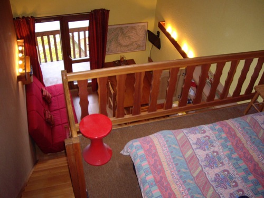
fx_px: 290
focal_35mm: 38
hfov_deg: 49.0
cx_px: 132
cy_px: 99
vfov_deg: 37.7
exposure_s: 1/40
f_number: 2.7
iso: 200
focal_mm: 6.2
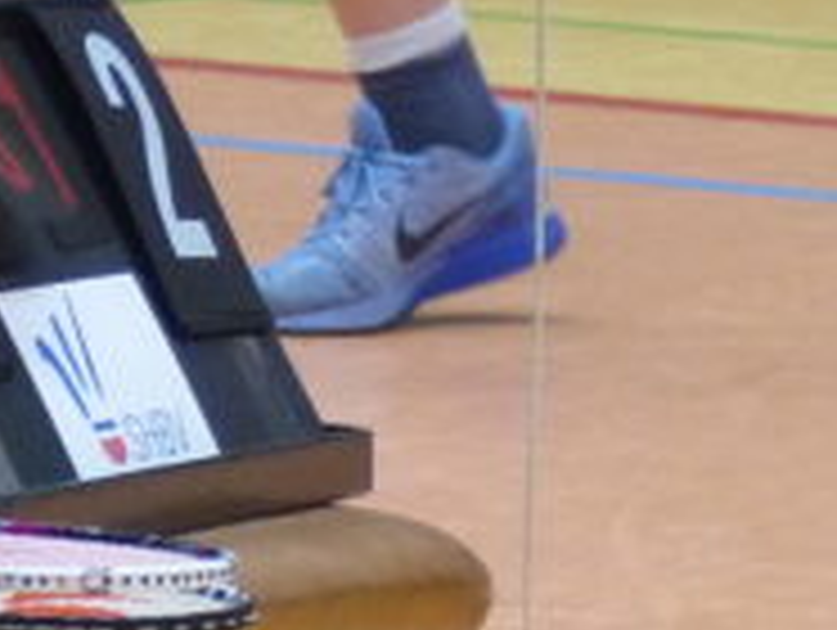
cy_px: -14
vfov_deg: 1.7
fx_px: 20894
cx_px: -594
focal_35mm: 863
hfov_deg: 2.3
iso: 400
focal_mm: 28.3
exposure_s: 1/100
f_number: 2.8
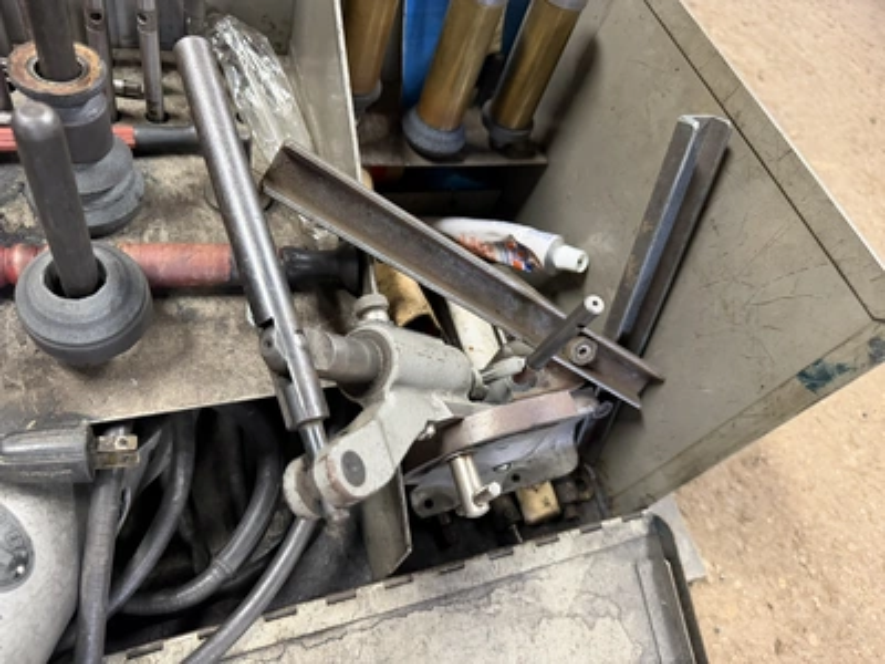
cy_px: 332
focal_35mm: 24
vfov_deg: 56.8
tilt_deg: -54.3
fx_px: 614
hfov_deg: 71.6
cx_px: 442
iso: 640
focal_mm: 6.76
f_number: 1.78
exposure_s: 1/60
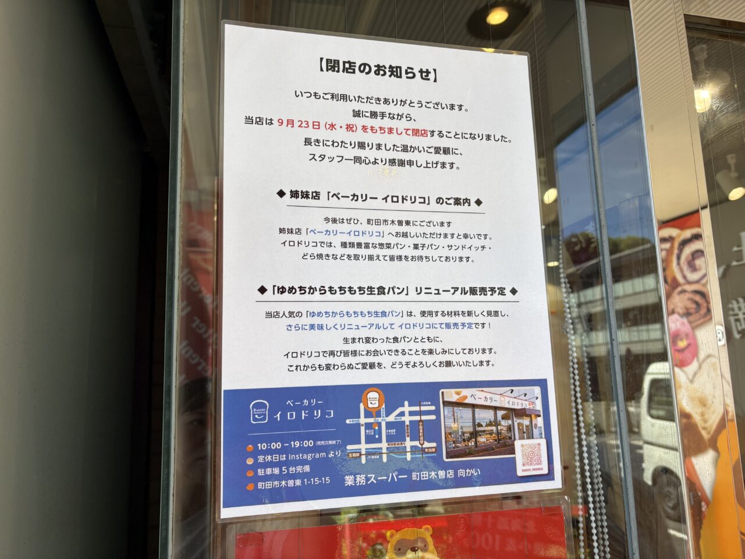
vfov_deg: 53.1
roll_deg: +2.2
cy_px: 280
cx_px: 372
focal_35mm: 26
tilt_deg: +8.9
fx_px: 560
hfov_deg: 67.3
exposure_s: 1/417
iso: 50
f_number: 1.6
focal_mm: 5.96
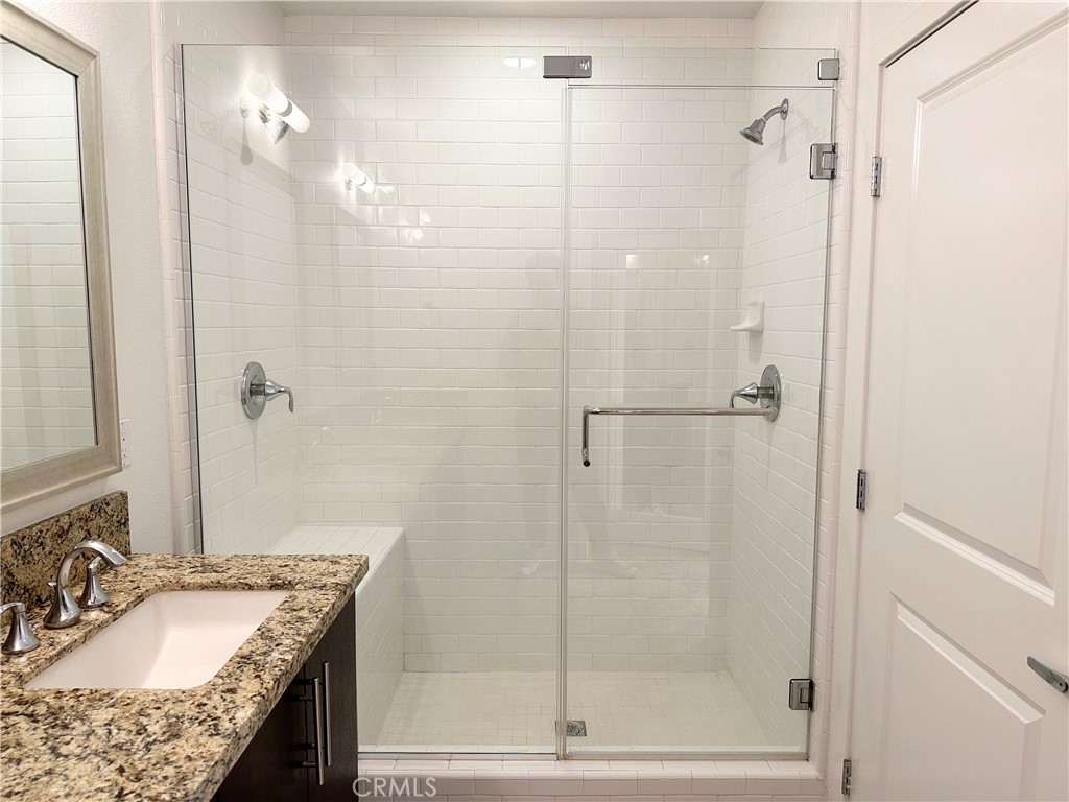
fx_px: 741
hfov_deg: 71.6
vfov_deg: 56.8
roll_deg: -0.7
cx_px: 534
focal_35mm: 24
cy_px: 401
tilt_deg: -6.6
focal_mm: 6.86
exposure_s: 1/60
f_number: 1.78
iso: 125
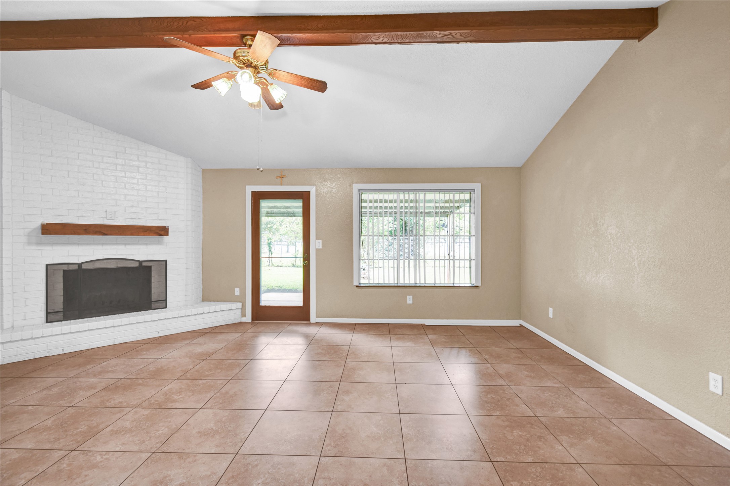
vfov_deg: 77.3
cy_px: 243
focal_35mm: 15
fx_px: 304
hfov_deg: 100.4
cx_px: 365
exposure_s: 1/10
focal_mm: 10
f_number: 7.1
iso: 100
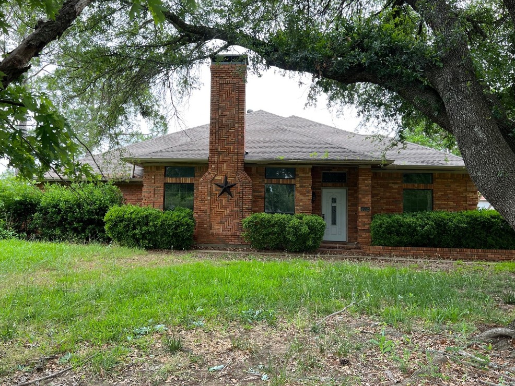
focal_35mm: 27
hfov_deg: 65.3
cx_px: 255
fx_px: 402
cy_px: 188
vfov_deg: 51.4
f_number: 1.5
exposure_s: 1/260
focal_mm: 5.7
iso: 50
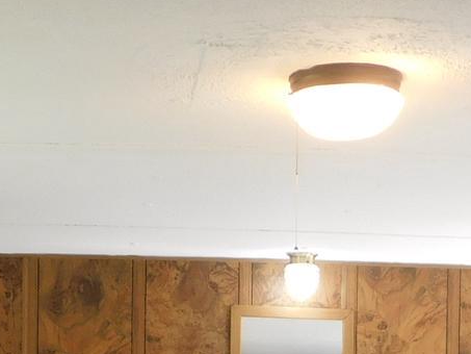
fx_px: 1415
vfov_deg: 13.4
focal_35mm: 104
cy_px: 526
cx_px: 183
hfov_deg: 18.9
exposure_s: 1/40
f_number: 3
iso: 125
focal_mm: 4
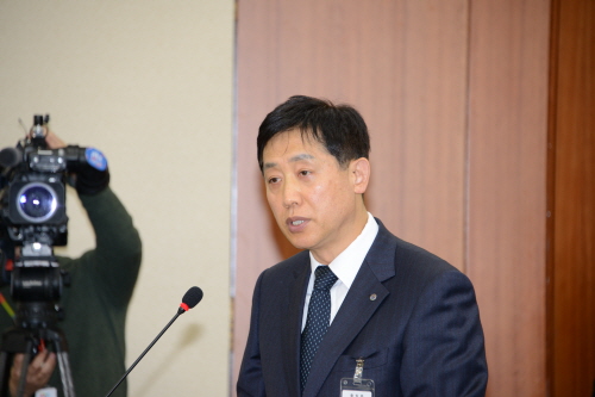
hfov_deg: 9.0
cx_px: 298
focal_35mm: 230
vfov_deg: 6.0
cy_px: 198
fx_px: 3800
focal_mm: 230
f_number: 6.3
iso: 640
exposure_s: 1/60
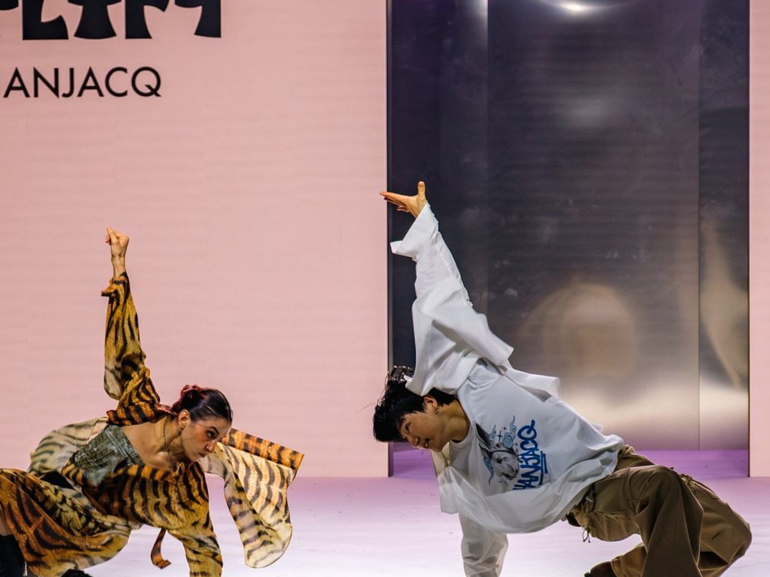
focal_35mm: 186
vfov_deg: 8.0
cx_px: 270
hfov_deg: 10.6
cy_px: 401
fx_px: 4137
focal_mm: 55
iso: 320
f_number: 4
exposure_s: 1/250
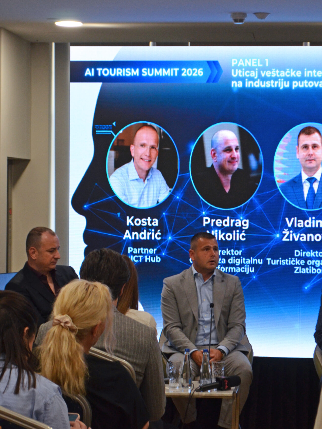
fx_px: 1485
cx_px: 195
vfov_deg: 16.5
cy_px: 215
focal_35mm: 120
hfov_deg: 12.4
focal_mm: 55
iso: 800
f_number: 5.6
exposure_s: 1/60
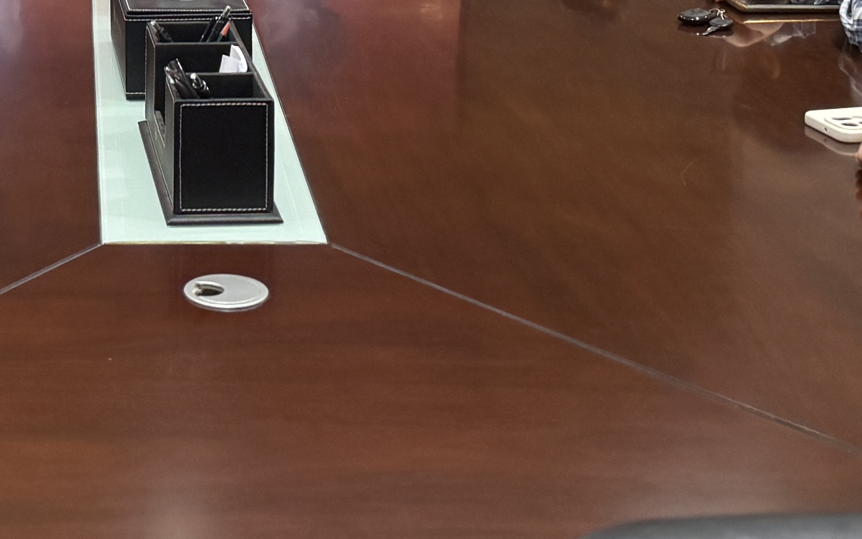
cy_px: -356
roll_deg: +0.0
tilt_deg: -5.4
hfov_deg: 22.6
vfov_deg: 13.4
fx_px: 2114
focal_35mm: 90
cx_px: 109
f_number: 1.78
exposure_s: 1/50
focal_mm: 6.76
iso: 160
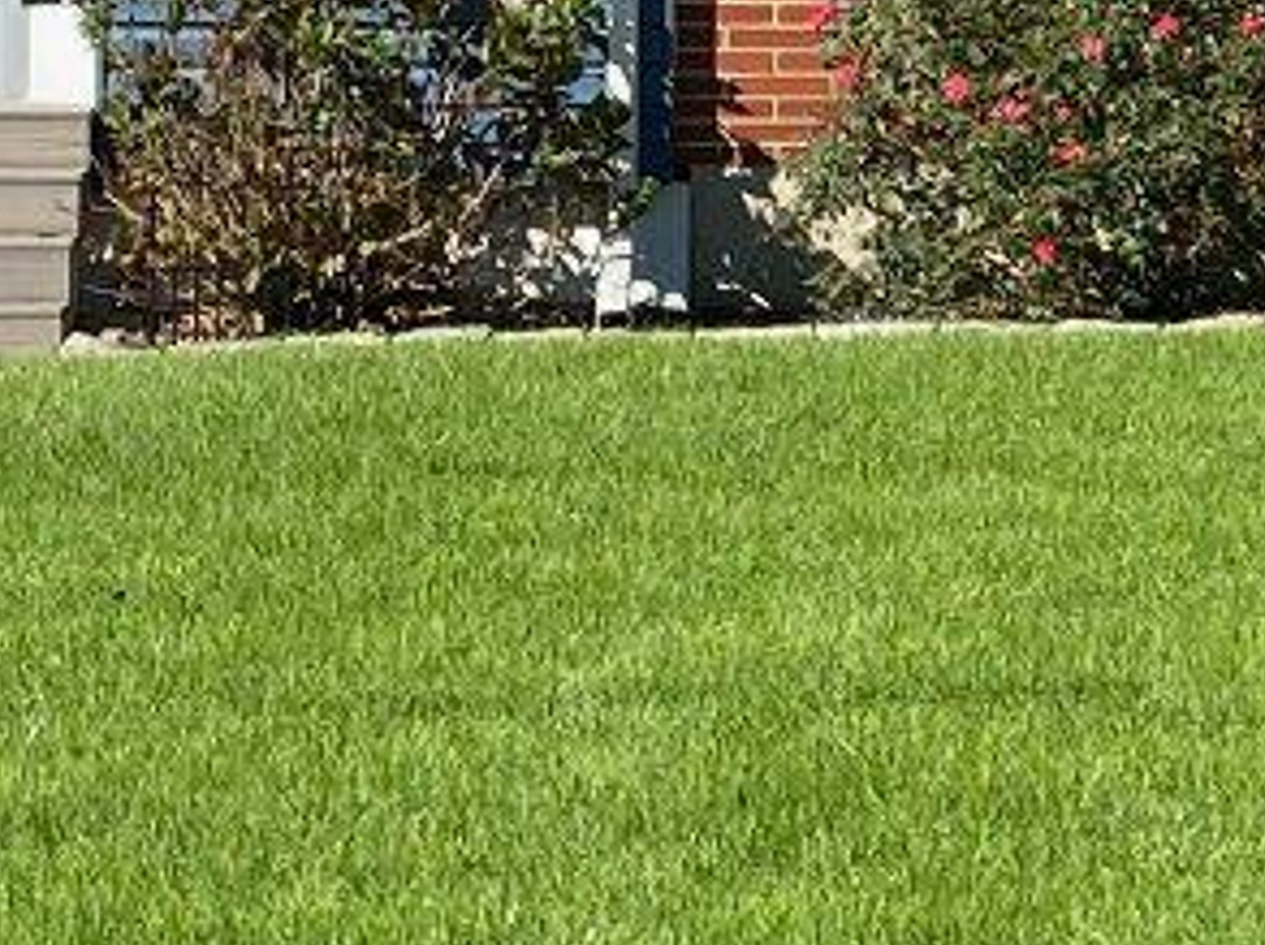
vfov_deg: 8.1
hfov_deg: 10.8
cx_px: 1209
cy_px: 86
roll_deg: +0.8
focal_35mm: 182
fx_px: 6643
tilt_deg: -2.6
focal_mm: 4.25
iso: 32
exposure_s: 1/1522
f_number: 1.8
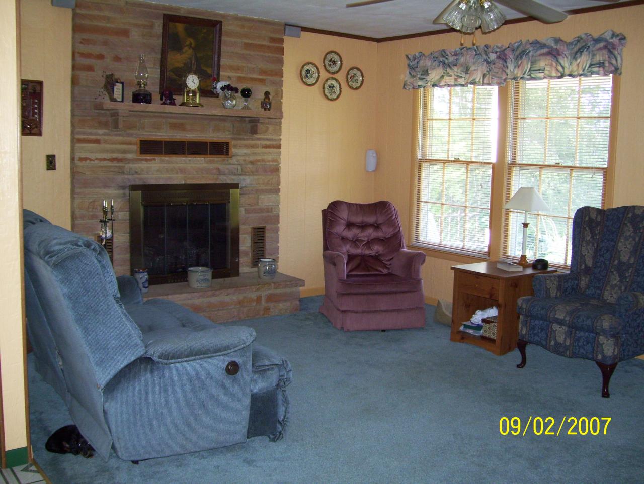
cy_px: 242
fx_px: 671
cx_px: 322
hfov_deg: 51.3
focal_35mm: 36
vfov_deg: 39.7
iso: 200
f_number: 2.7
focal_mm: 6
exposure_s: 1/60
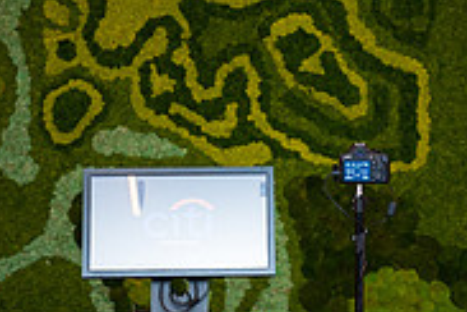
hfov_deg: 19.3
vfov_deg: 13.0
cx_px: 338
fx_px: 1362
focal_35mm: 105
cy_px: 265
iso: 800
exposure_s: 1/160
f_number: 3.2
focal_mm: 32.5
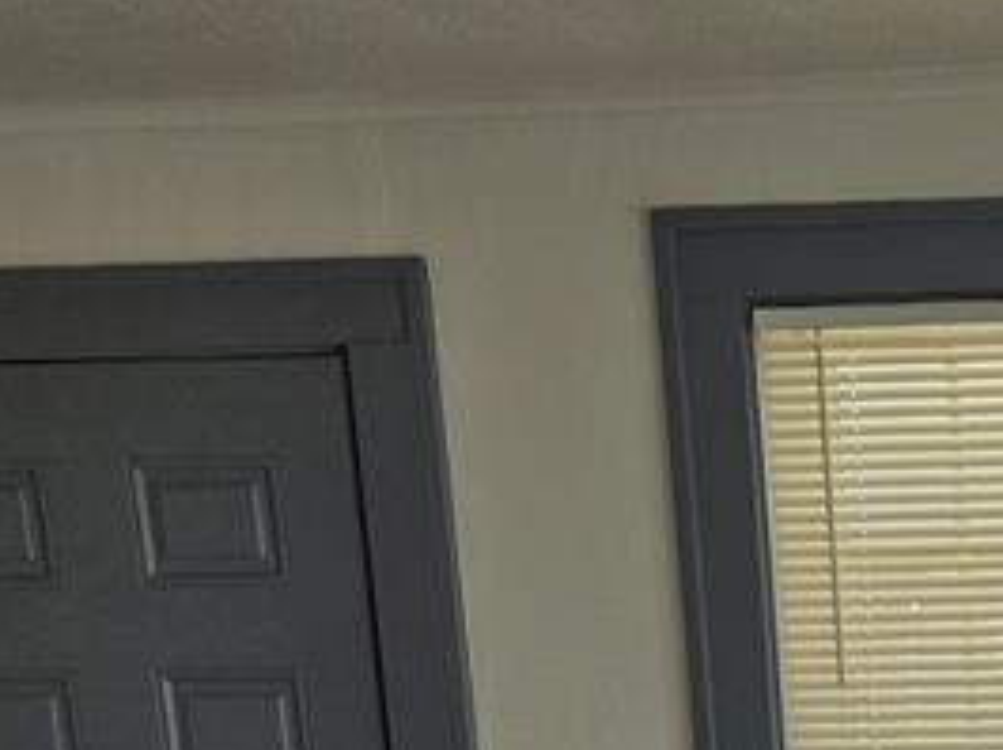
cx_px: 1381
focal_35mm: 89
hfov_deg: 19.9
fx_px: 2575
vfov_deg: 14.9
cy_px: 1258
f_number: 1.8
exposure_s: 1/214
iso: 40
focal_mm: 5.4
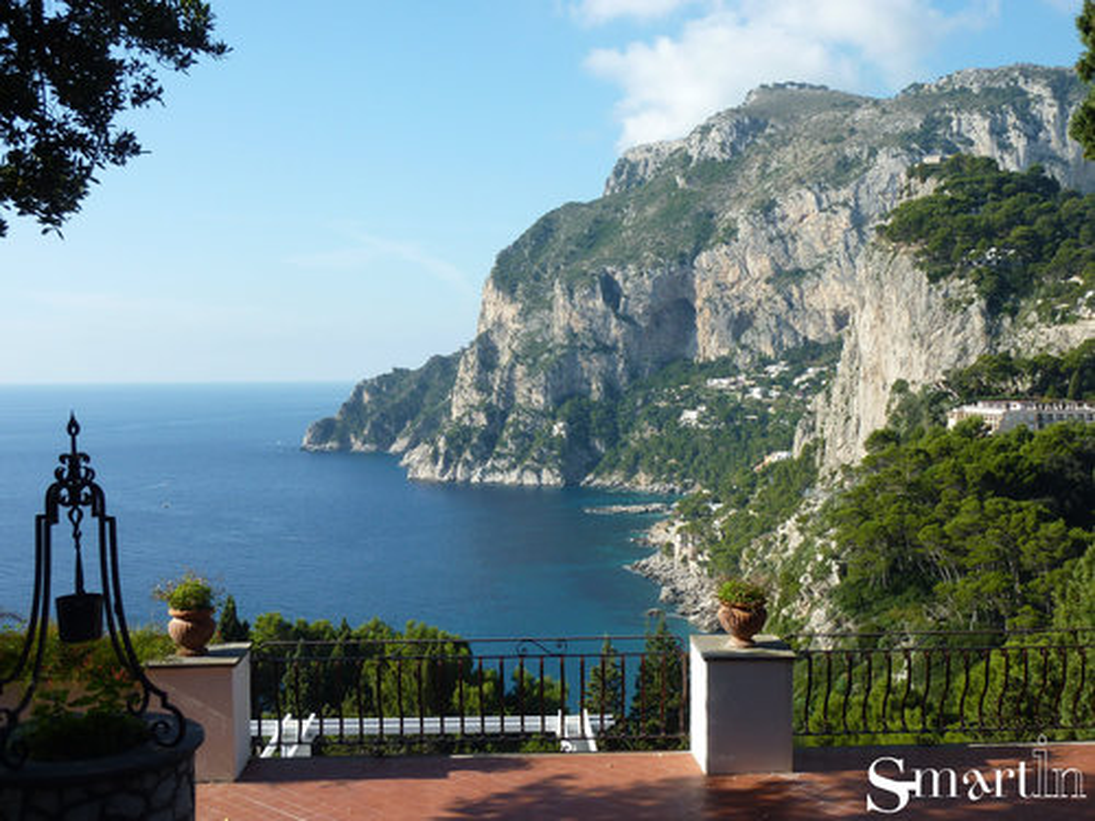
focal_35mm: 42
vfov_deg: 34.3
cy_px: 410
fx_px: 1329
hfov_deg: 44.8
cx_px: 548
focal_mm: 6.9
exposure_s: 1/500
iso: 80
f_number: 4
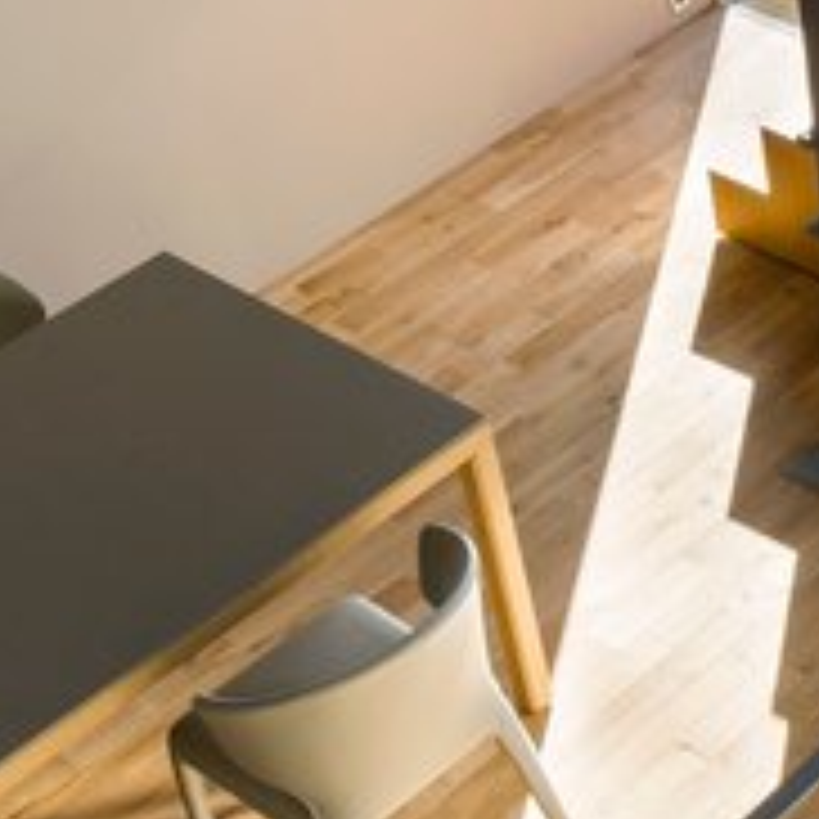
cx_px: 1138
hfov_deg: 17.0
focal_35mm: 95
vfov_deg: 18.3
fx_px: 2543
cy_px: 360
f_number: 11
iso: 100
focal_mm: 17
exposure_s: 1/13
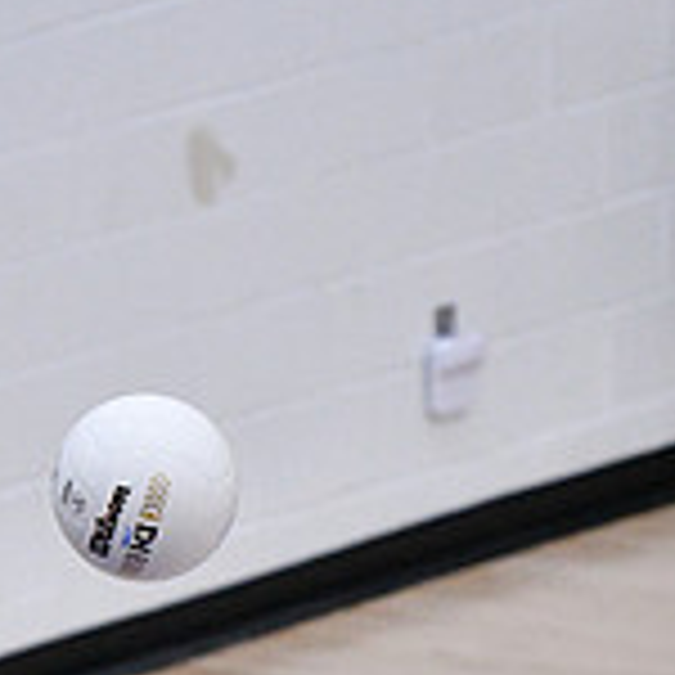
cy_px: 1242
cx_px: 250
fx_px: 14707
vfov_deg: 2.6
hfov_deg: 2.6
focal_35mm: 667
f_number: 3.2
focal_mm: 135
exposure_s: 1/1250
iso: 6400
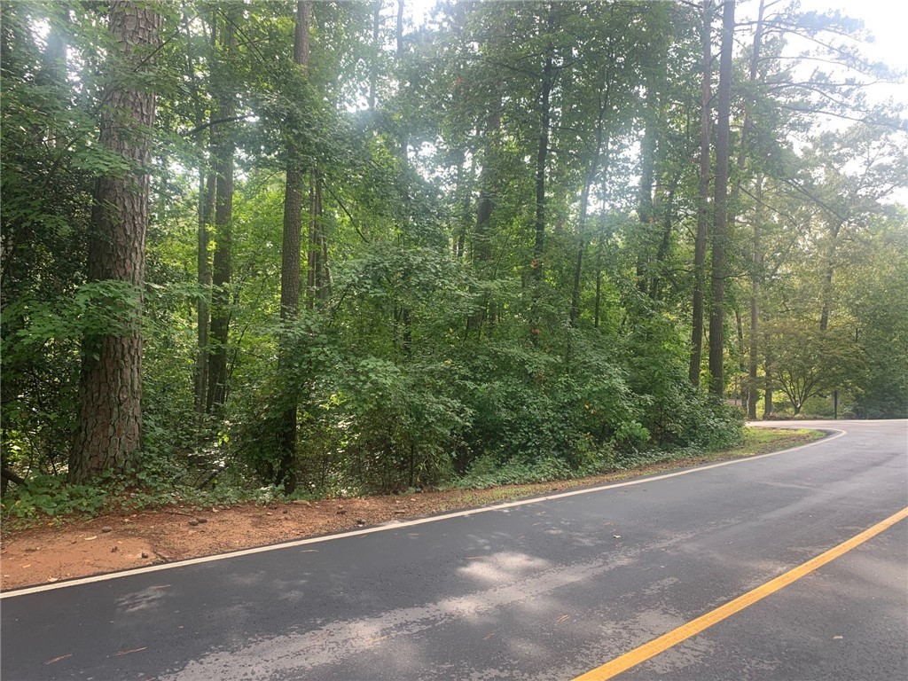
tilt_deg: +1.2
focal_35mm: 26
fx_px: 682
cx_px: 454
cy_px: 340
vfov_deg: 53.1
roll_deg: -3.4
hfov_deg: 67.3
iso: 32
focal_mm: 4.25
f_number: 1.8
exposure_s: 1/122
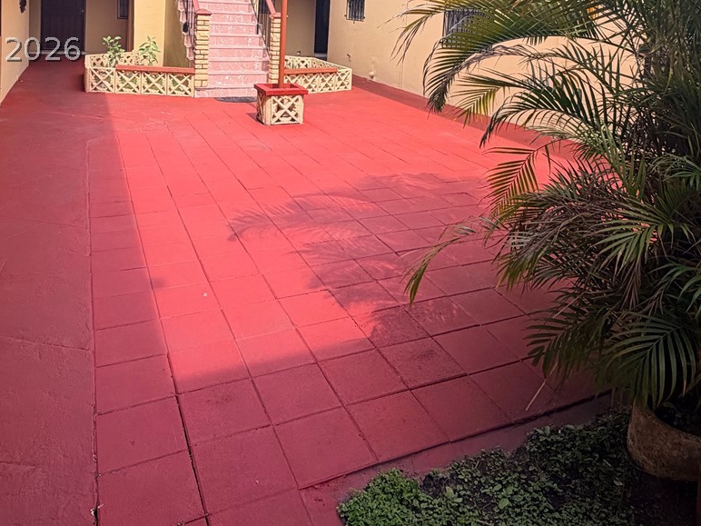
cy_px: 49
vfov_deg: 43.8
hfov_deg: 61.7
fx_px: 587
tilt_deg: -3.9
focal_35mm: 29
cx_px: 360
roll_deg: -3.8
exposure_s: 1/518
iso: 40
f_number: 2.2
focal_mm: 2.22
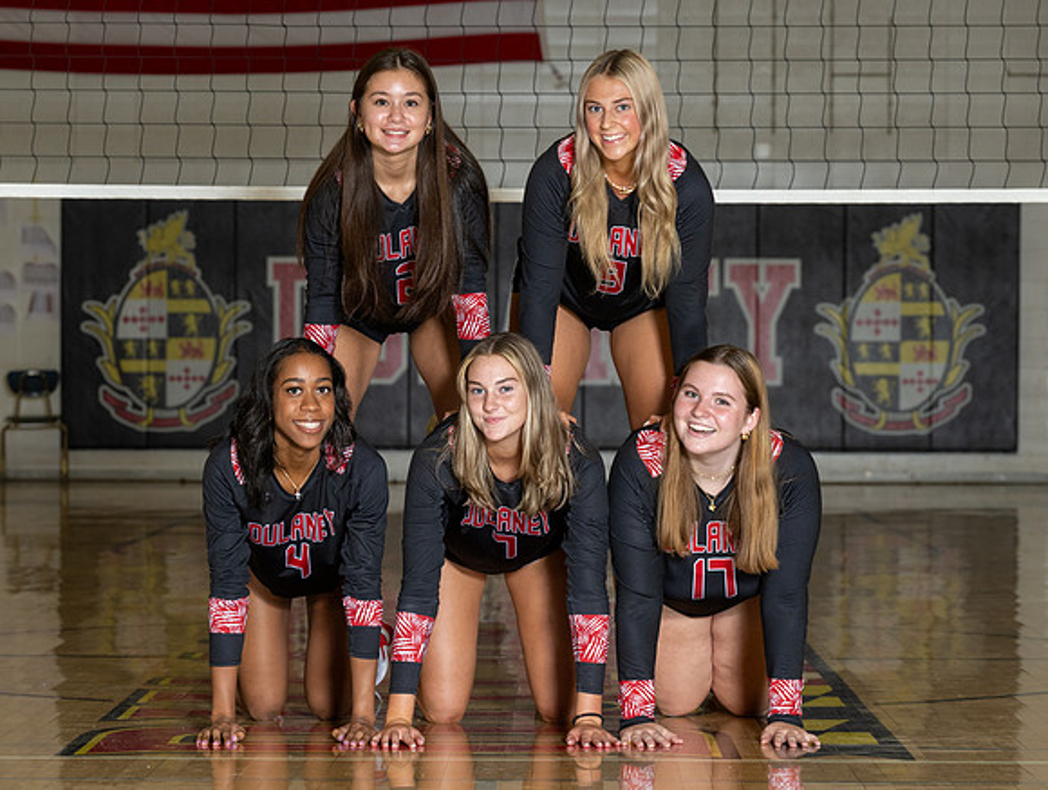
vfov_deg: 10.6
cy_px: 395
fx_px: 4249
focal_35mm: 140
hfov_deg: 14.1
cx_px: 496
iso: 500
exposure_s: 1/160
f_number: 7.1
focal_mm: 110
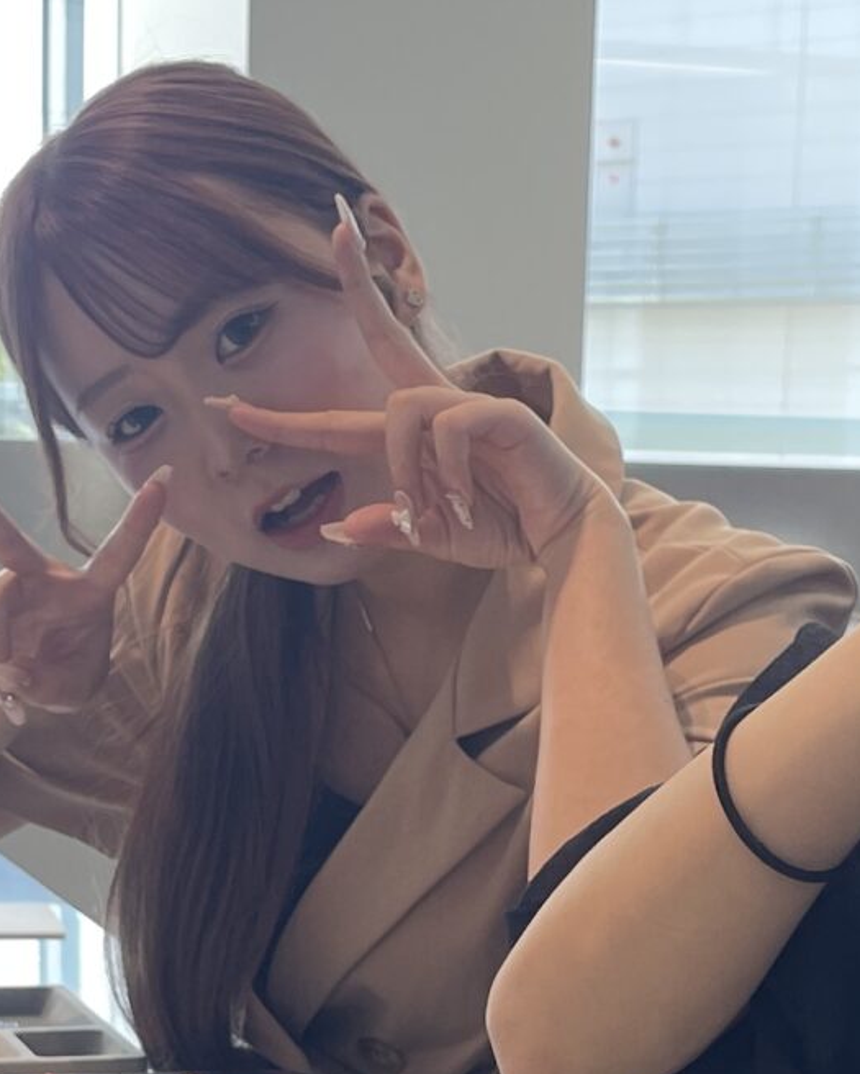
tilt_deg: -9.3
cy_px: 991
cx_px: 410
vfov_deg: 19.0
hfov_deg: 15.6
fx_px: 3149
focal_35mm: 99
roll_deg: -1.9
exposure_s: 1/117
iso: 40
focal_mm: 4.2
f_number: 1.6
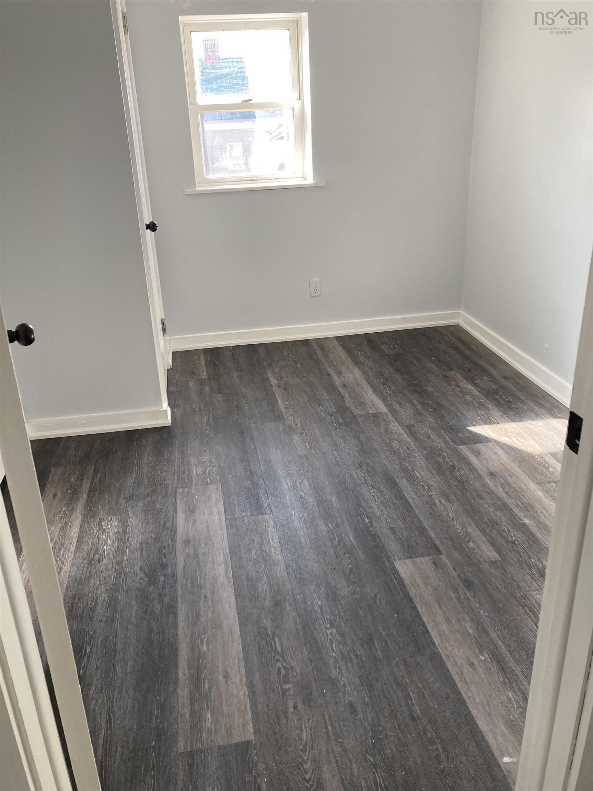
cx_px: 296
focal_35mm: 28
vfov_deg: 63.4
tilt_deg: -20.6
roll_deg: +1.6
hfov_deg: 49.7
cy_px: 396
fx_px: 640
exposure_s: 1/120
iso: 50
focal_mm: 3.99
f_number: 1.8
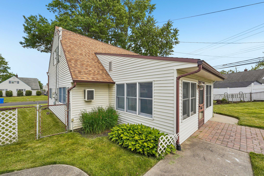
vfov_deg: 81.2
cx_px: 132
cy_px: 88
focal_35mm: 14
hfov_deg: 104.3
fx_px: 103
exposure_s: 1/1000
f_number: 8
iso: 500
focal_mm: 14
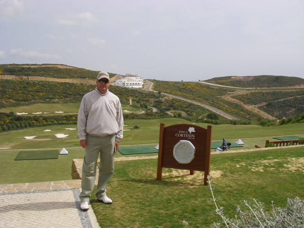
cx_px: 152
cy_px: 114
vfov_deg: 37.7
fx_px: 334
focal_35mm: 38
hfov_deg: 49.0
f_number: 6.6
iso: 100
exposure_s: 1/400
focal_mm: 6.3
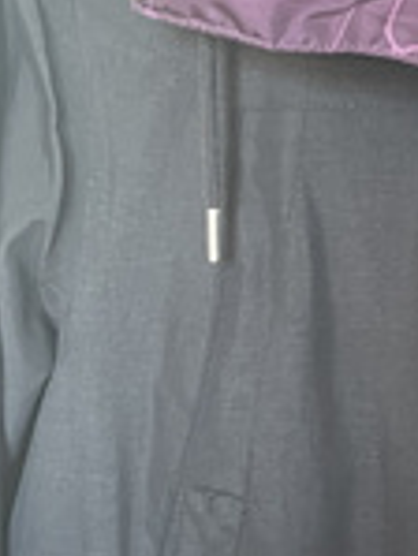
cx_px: 573
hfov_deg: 16.0
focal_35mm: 87
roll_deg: -1.0
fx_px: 1399
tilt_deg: -10.6
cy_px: 325
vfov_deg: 22.5
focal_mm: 4.2
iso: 500
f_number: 1.6
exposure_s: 1/43
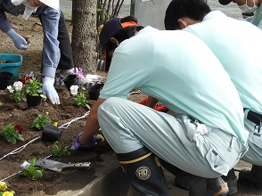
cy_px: 85
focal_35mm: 109
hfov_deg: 17.8
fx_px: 824
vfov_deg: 13.6
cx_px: 22
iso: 100
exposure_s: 1/320
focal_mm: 9
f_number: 4
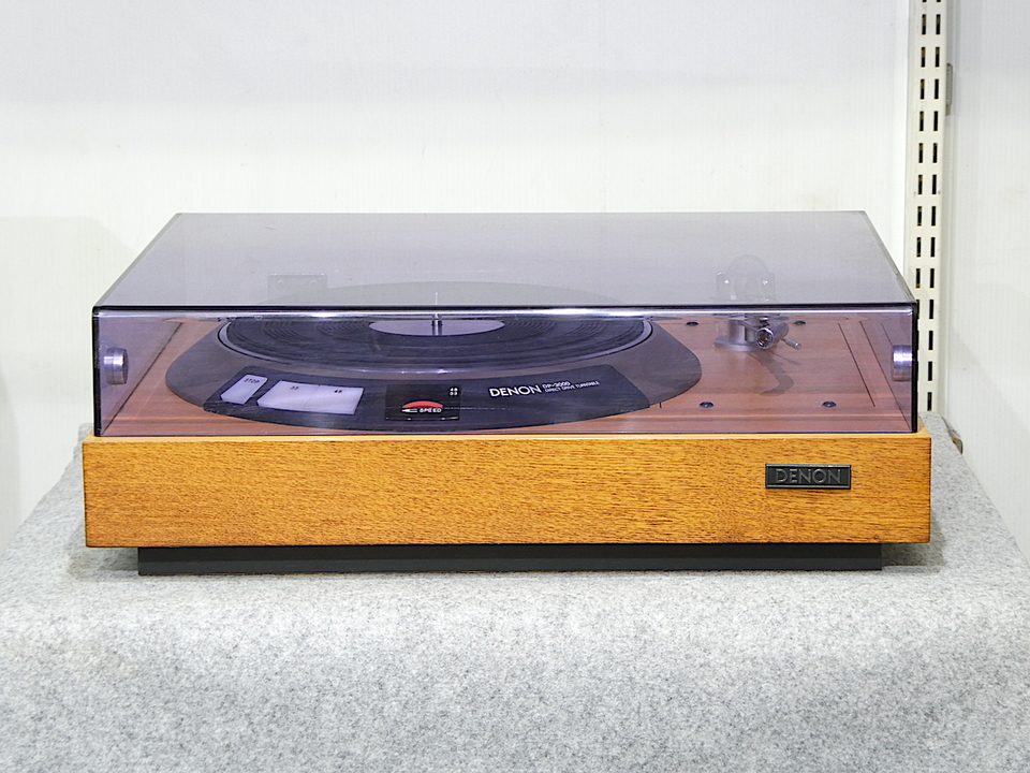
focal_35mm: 98
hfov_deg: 20.0
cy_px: 386
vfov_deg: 15.1
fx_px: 2916
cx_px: 515
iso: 200
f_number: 5
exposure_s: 1/6
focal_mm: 17.5
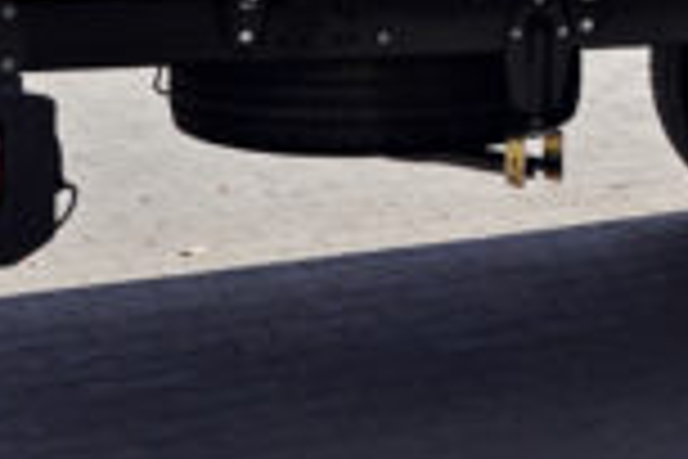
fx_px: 3316
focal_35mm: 174
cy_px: -297
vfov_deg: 7.7
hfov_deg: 11.2
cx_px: 1169
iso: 100
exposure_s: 1/250
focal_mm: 23
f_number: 7.1
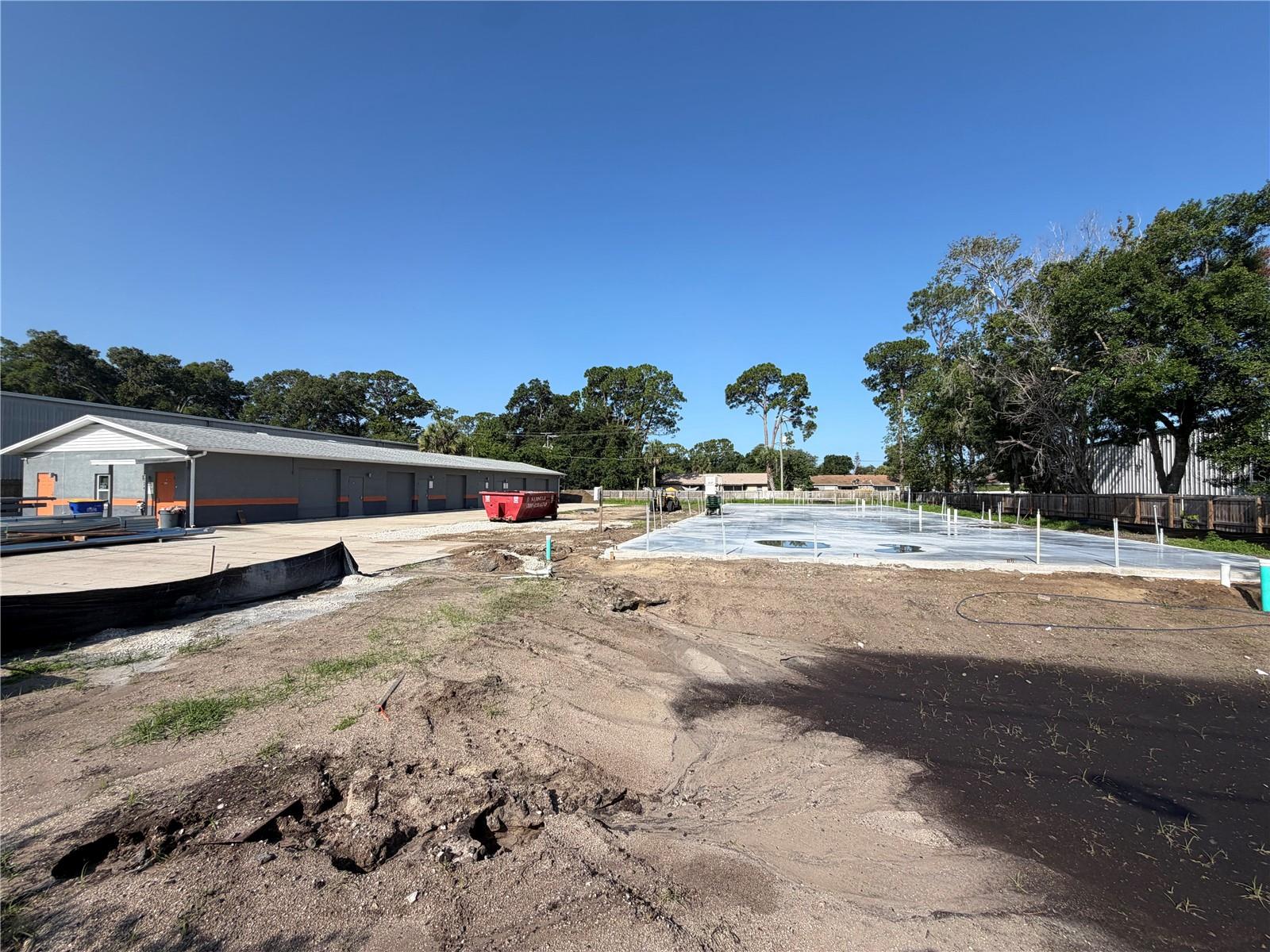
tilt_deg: +2.1
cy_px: 476
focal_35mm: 14
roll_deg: -0.1
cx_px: 635
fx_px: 514
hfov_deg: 102.1
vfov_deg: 85.7
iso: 20
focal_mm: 2.22
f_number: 2.2
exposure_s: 1/770
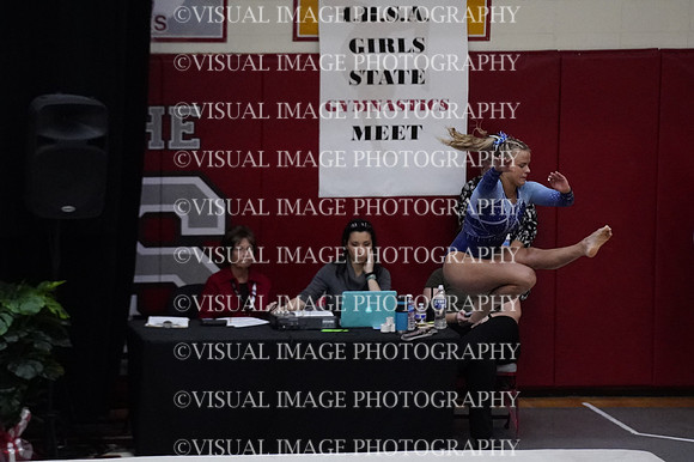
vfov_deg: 5.1
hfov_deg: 7.6
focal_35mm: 270
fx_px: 5202
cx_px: 347
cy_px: 231
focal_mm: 180
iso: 12800
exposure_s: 1/800
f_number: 4
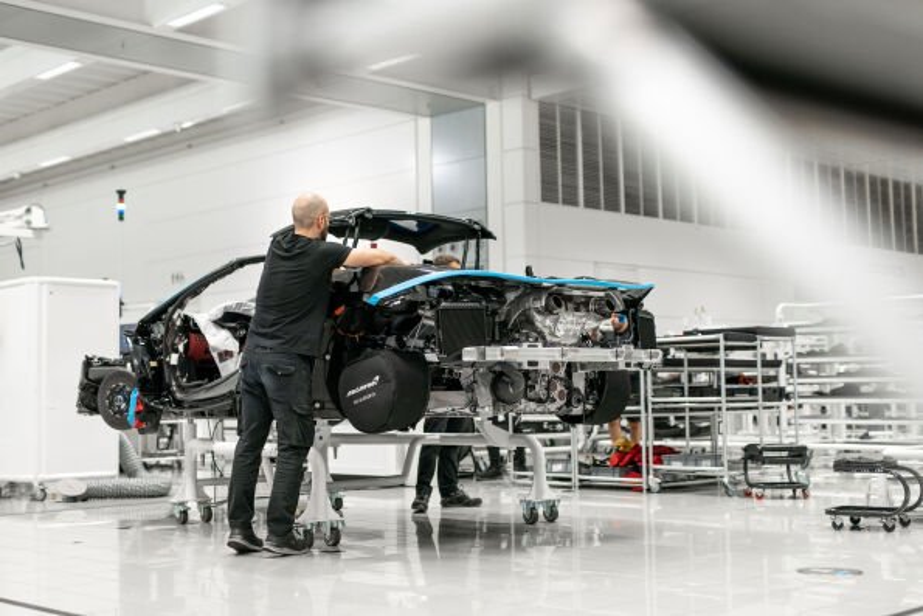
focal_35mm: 50
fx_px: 1282
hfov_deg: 39.6
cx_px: 462
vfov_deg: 27.0
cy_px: 308
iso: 640
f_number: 2
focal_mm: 50
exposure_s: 1/125
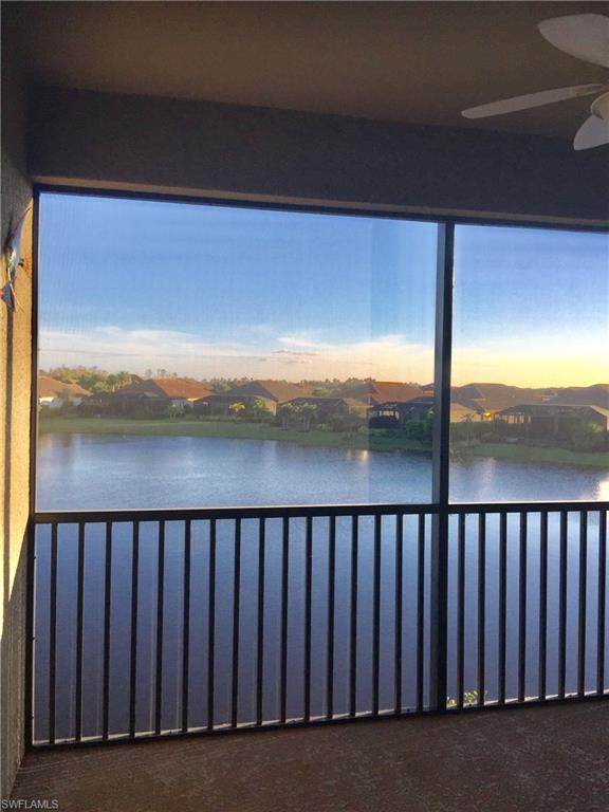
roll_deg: -1.2
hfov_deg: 48.2
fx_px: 680
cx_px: 304
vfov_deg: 61.7
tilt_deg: +0.3
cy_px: 406
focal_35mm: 29
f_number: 2.2
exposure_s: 1/807
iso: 32
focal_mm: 4.15
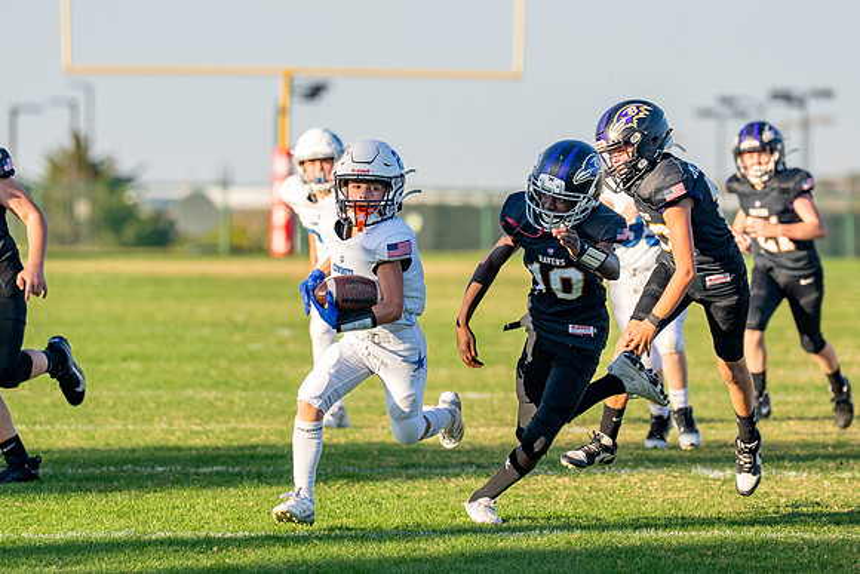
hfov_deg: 6.9
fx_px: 7146
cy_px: 226
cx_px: 443
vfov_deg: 4.6
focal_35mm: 299
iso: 200
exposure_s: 1/4000
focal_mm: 167
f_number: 2.8
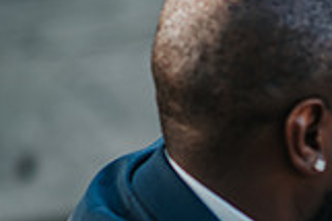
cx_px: 375
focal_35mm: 307
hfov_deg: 6.7
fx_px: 2828
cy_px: 290
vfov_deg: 4.4
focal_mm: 85
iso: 320
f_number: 2
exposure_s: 1/400
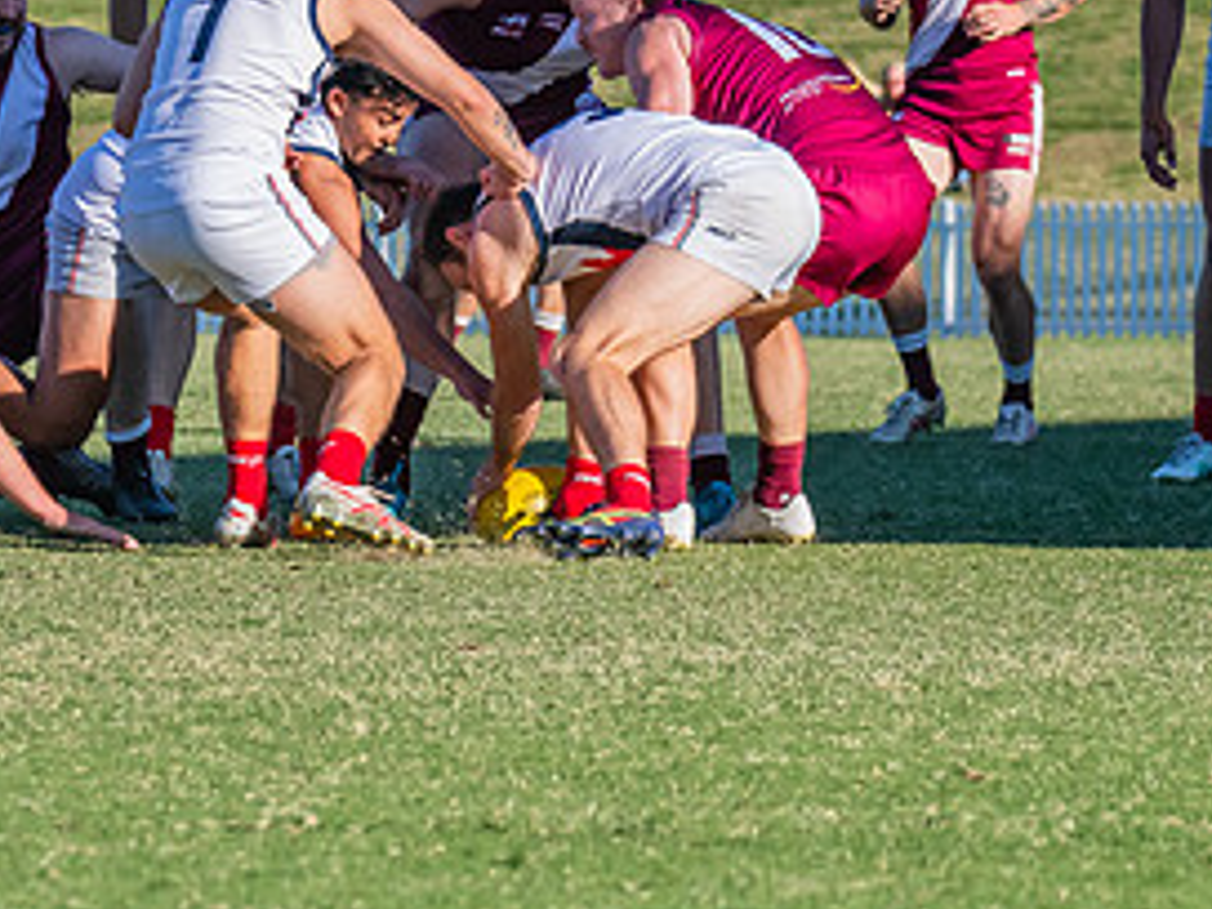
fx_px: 19922
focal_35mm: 569
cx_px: 199
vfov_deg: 2.6
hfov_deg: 3.5
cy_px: 290
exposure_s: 1/1600
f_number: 10
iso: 800
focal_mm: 210
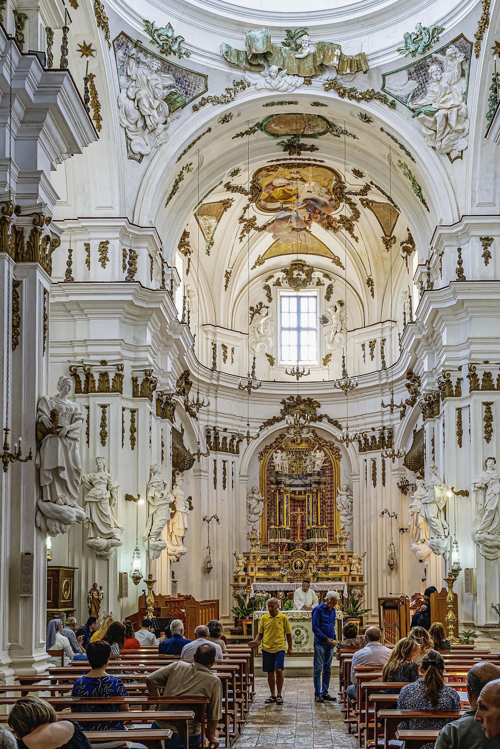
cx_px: 250
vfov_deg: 49.6
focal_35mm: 39
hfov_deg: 34.2
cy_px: 374
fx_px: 812
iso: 2500
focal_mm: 39
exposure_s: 1/80
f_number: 10
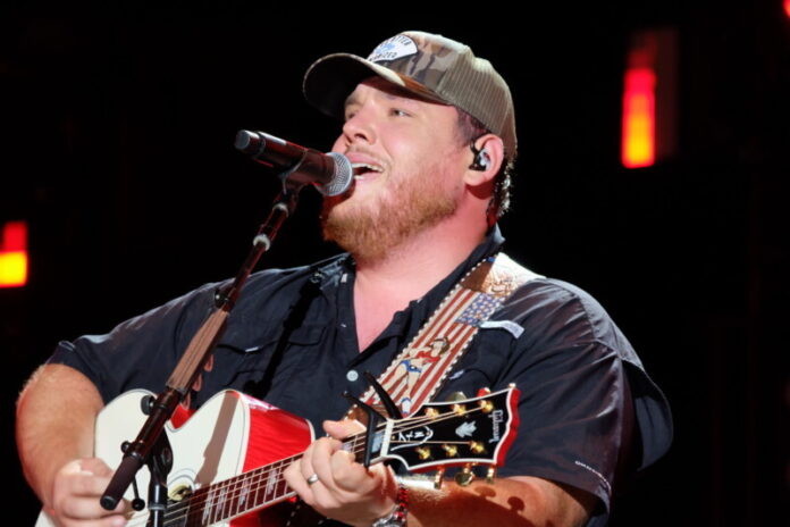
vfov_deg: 4.0
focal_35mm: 345
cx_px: 395
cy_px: 264
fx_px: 7570
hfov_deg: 6.0
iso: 3200
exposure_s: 1/45
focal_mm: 230
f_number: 6.7
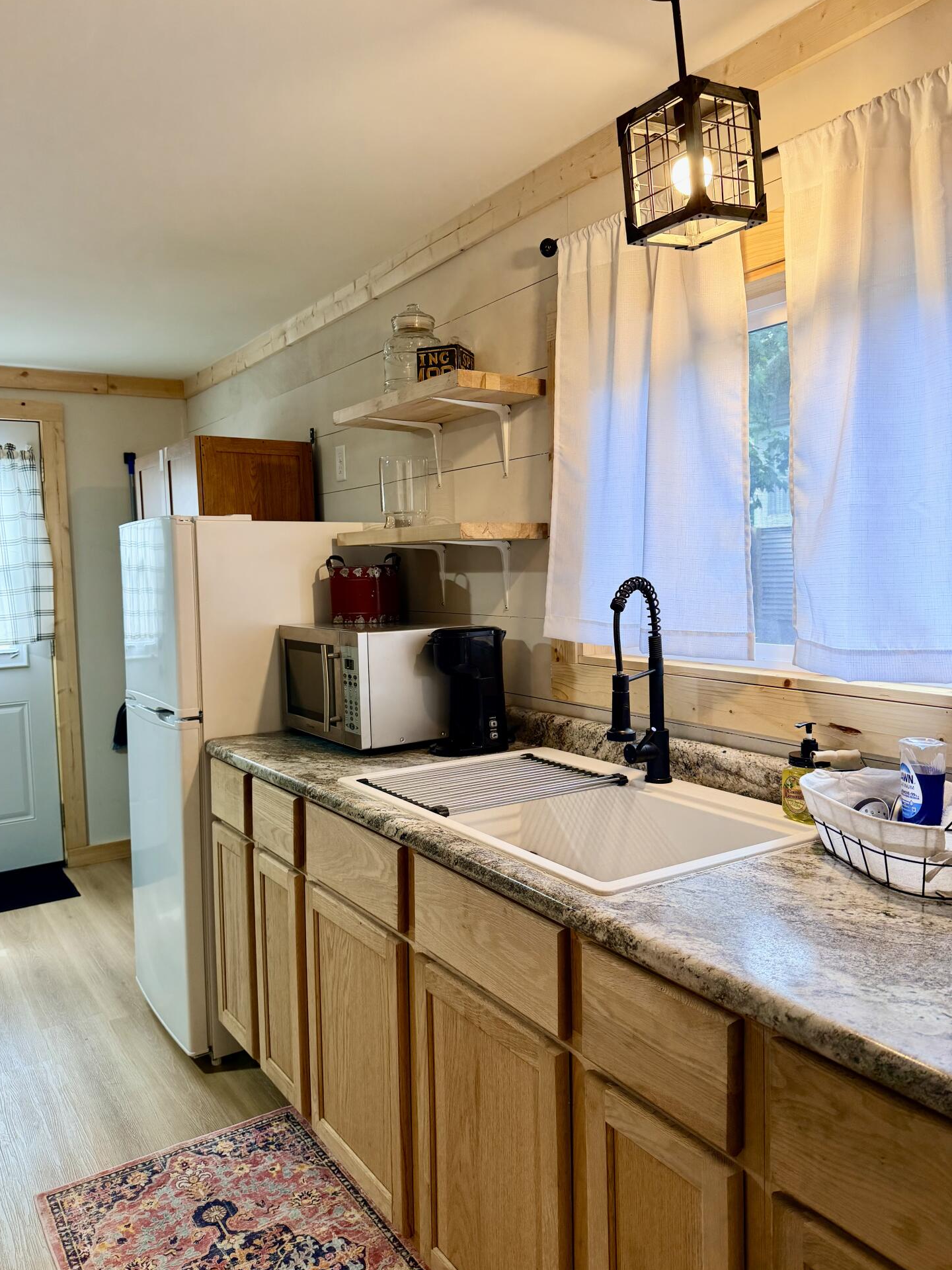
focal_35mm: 25
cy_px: 614
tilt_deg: -3.9
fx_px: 917
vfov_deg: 69.4
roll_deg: +1.6
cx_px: 458
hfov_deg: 54.9
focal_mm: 6.76
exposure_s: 1/60
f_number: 1.78
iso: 125
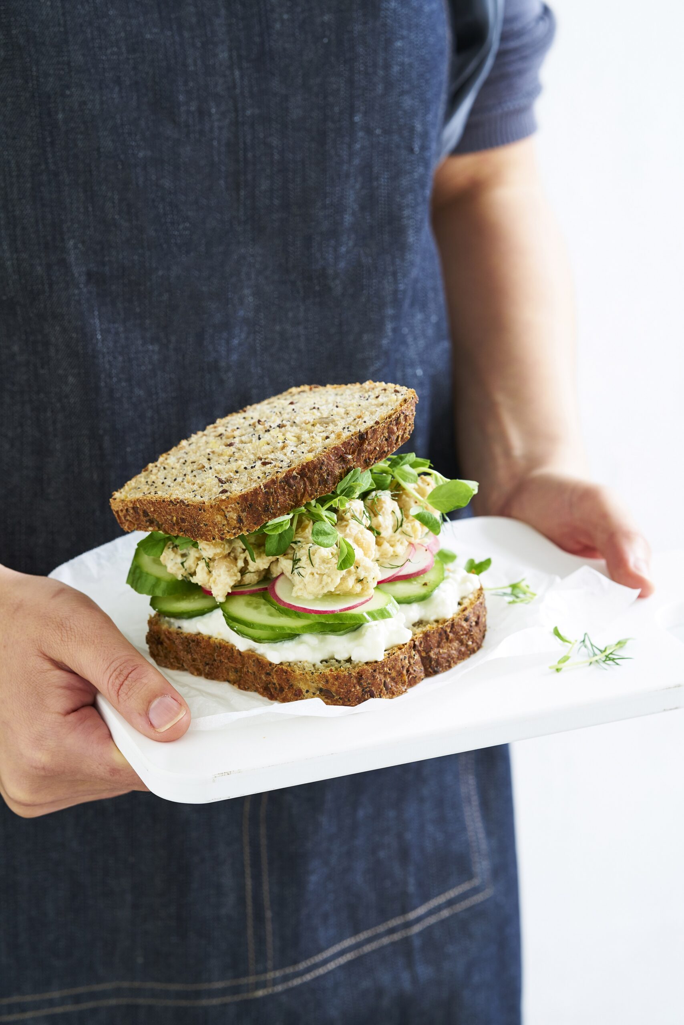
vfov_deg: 23.9
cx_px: 342
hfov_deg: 16.1
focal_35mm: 85
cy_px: 512
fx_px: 2421
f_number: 5.6
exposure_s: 1/40
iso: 400
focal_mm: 85
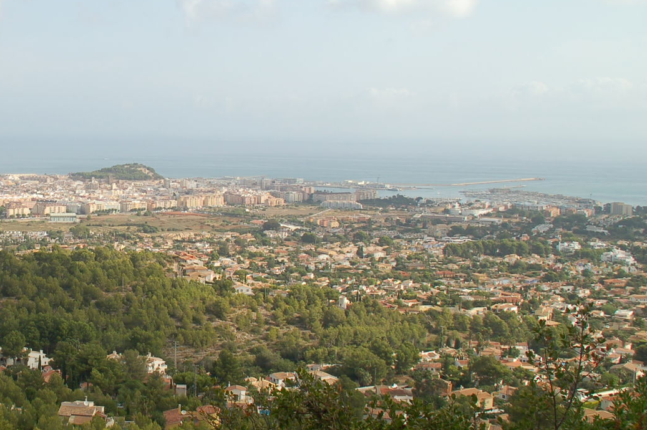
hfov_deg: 37.1
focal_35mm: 50
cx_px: 63
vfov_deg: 26.9
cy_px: 180
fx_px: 898
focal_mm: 18
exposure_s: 1/320
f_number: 9
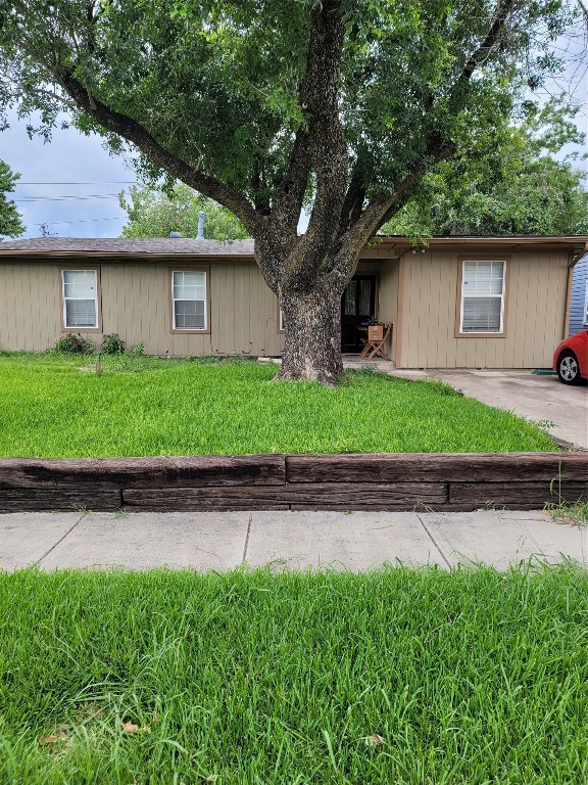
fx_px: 566
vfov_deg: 69.4
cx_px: 294
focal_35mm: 25
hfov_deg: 54.9
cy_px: 392
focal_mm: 7
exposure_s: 1/120
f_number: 1.8
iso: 20
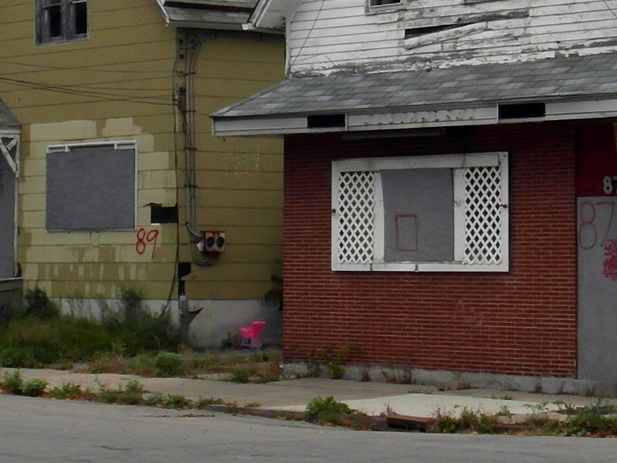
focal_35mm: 157
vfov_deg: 9.4
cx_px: 260
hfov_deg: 12.6
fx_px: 2797
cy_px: 99
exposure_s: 1/125
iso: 80
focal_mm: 6.8
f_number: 5.2
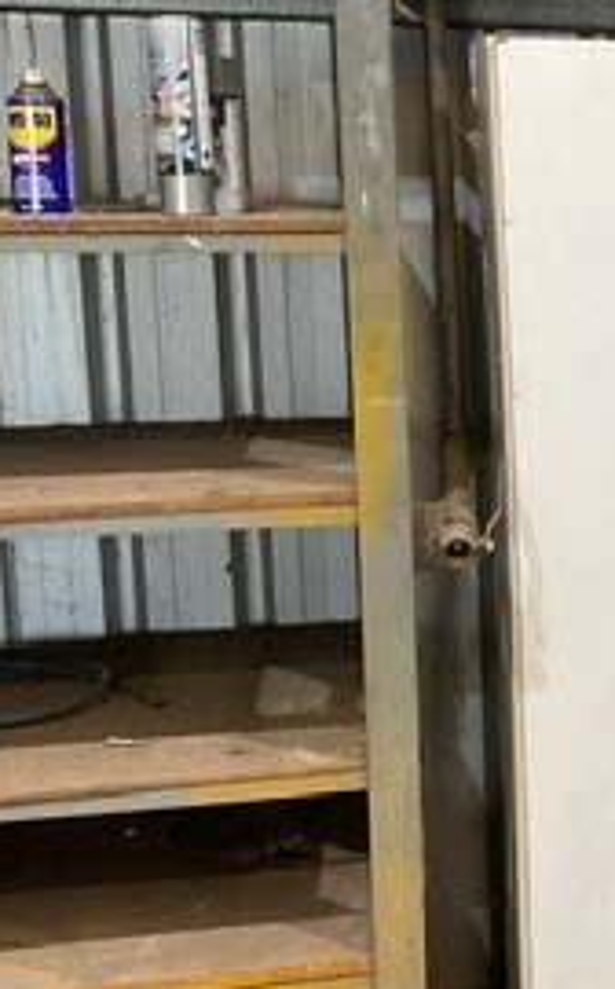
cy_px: 498
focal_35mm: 73
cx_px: 1040
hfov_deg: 15.7
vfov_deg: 28.2
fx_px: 1964
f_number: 1.8
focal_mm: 3
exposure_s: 1/60
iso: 100
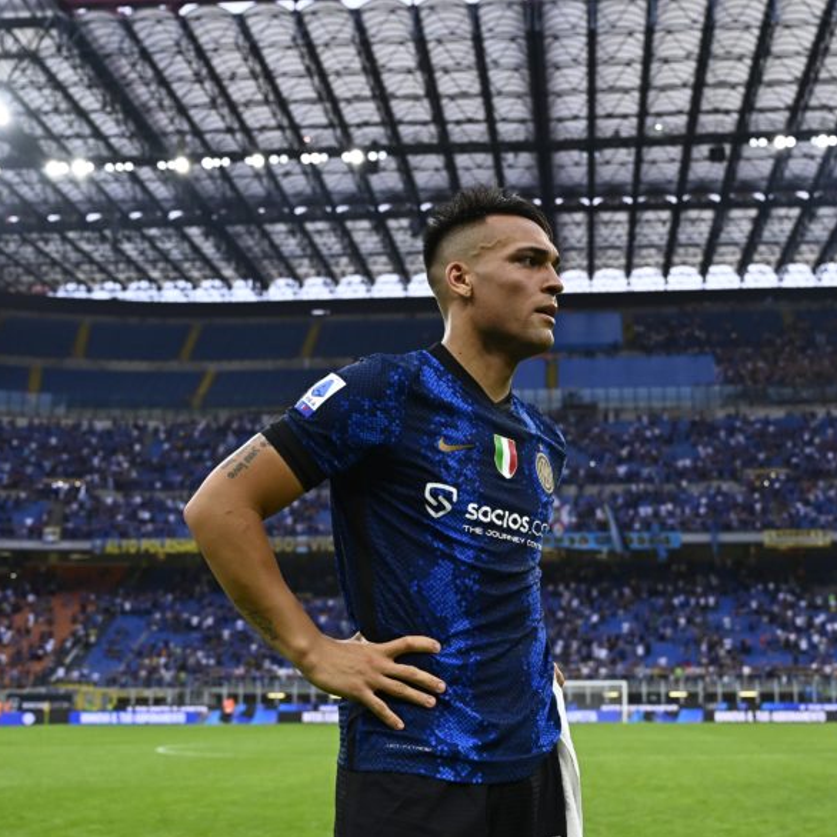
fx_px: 1340
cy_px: 485
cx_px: 486
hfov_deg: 34.6
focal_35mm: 49
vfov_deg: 34.6
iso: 2000
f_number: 3.5
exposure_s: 1/1600
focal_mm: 33
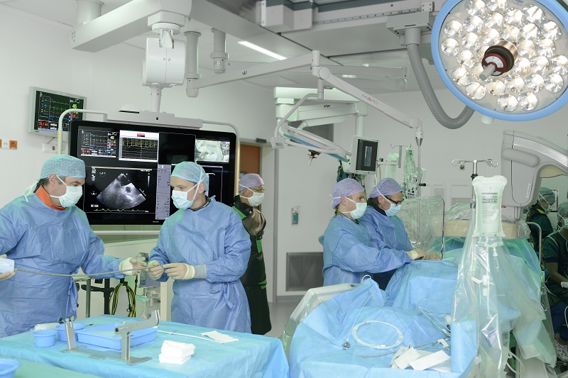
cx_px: 284
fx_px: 631
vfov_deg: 33.4
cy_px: 189
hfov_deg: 48.5
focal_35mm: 40
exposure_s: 1/60
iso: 800
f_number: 5
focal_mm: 40
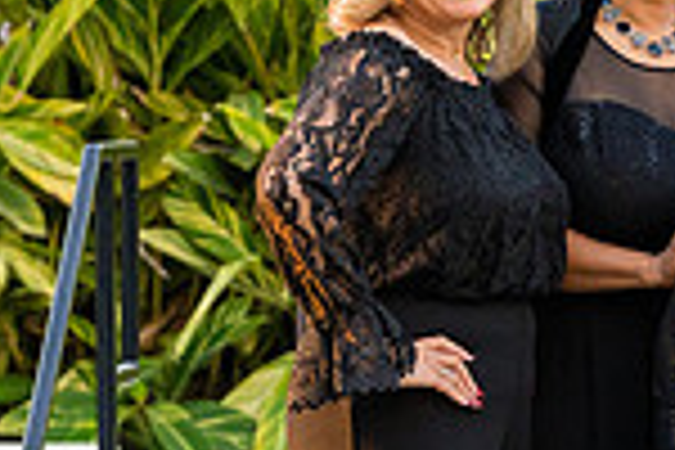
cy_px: 367
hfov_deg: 4.9
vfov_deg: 3.3
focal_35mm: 417
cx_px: 896
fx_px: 7818
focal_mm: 108
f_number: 5
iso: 1600
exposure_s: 1/250
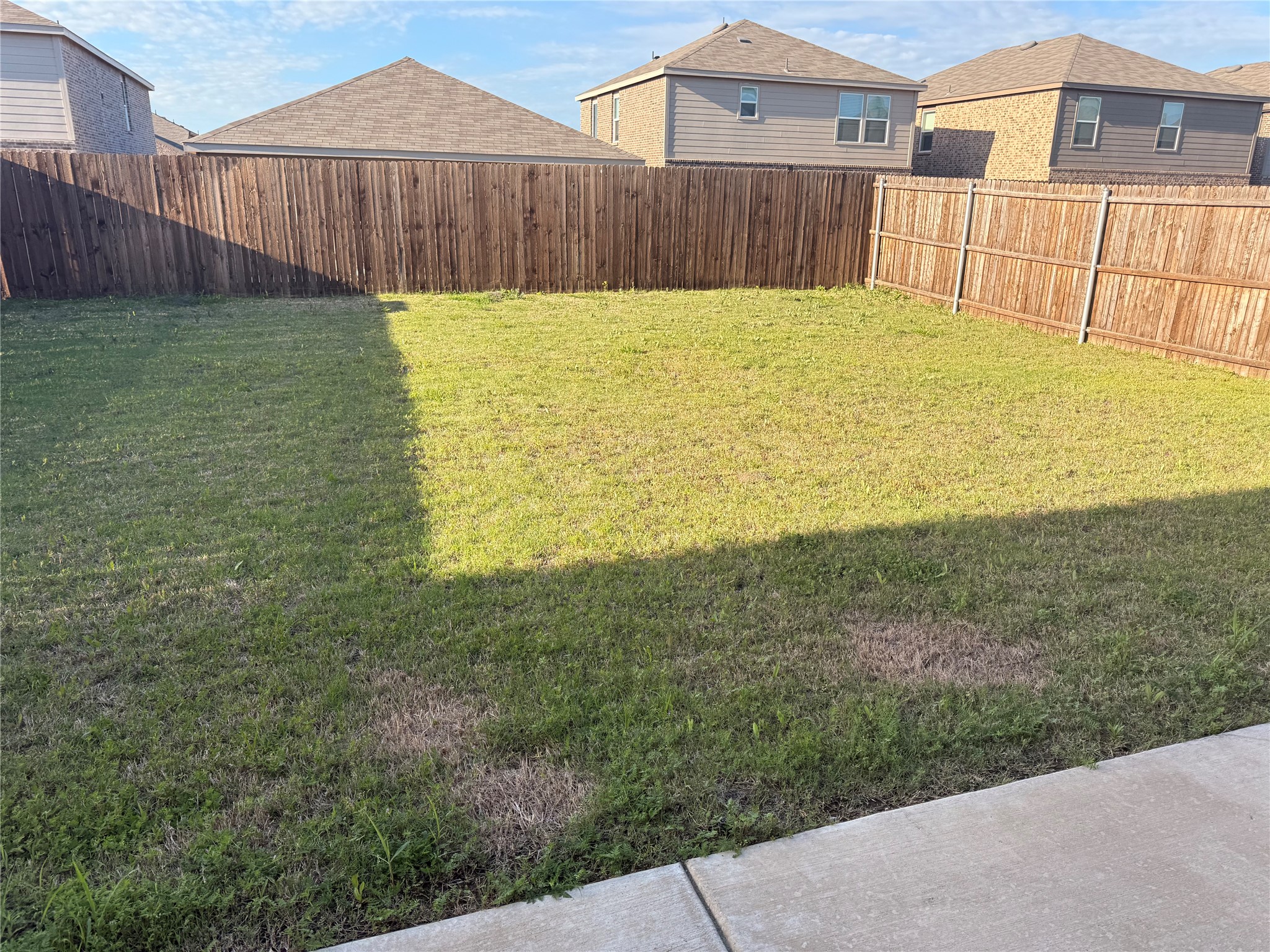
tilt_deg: -17.9
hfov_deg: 71.6
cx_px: 635
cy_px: 476
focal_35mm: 24
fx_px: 881
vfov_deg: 56.8
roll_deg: -3.0
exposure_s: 1/1493
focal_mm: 6.76
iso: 80
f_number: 1.78
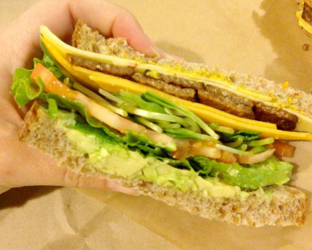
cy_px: 112
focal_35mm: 41
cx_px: 136
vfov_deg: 36.5
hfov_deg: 44.7
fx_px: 379
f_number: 2.4
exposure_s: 1/17
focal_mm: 4.13
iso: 400
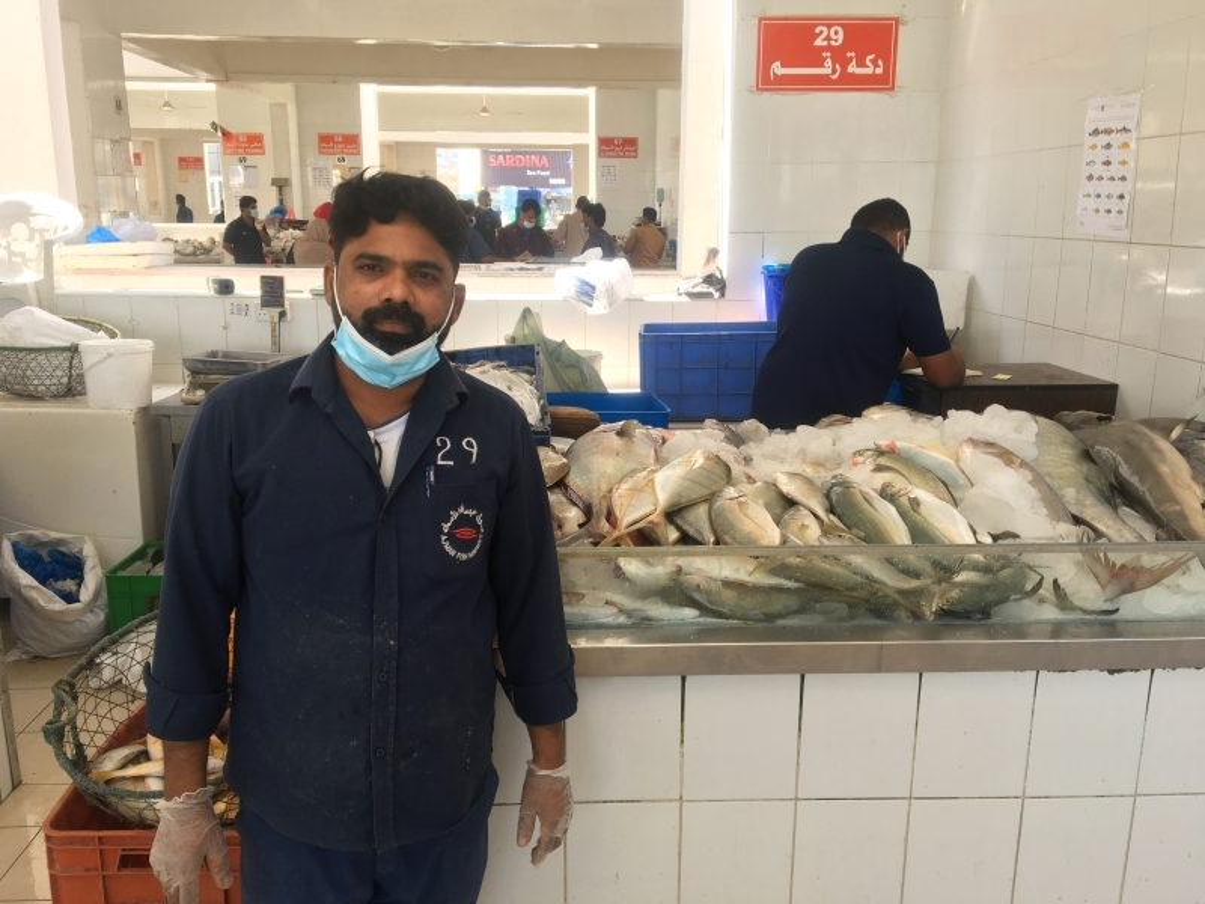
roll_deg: +0.0
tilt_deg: -12.0
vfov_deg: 48.2
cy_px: 452
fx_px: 1010
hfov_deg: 61.7
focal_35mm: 29
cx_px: 602
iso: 25
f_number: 2.2
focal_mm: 4.15
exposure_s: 1/100
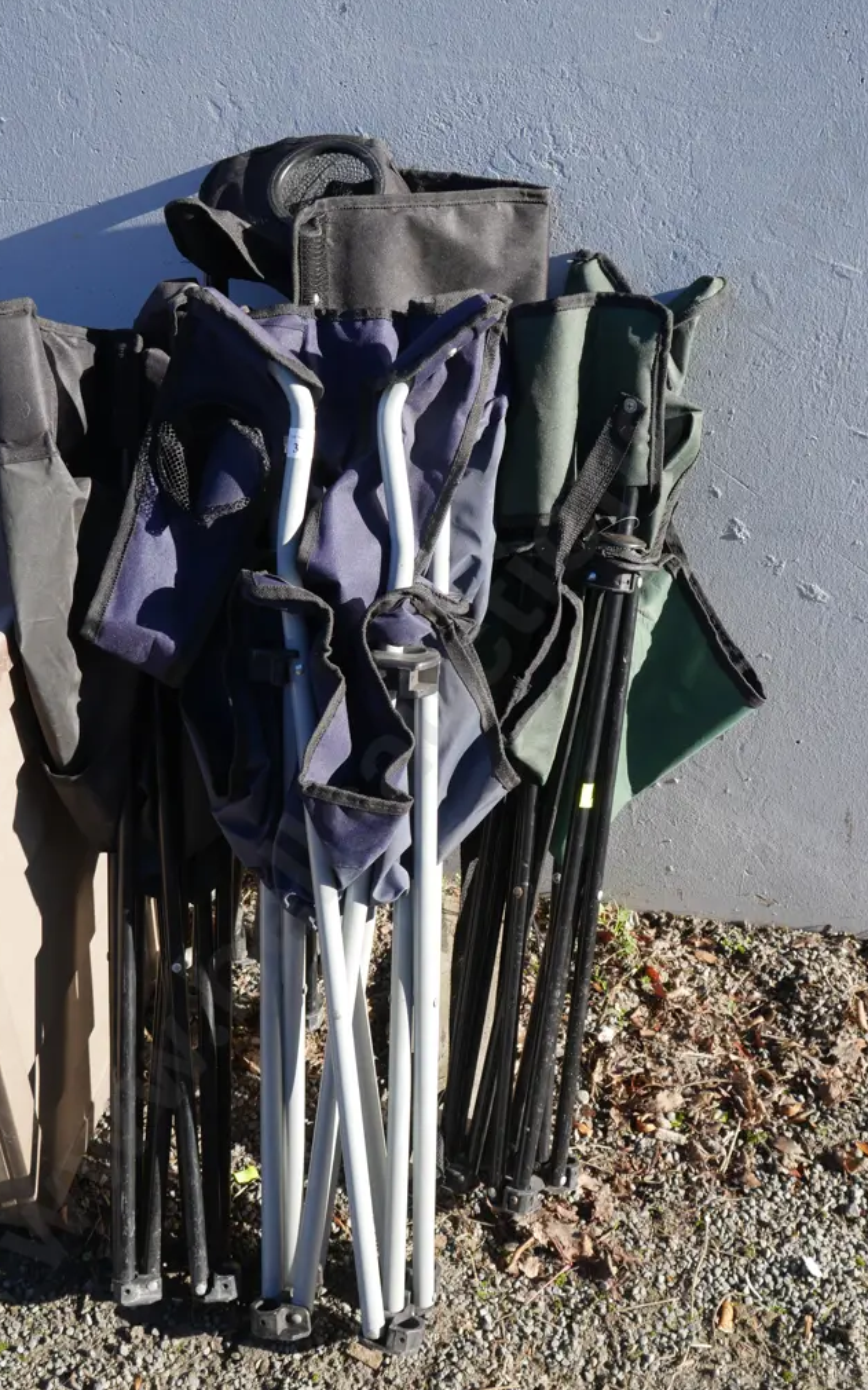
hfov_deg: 29.9
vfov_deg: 46.2
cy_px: 701
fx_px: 1628
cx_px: 442
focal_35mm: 43
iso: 200
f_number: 6.3
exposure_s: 1/200
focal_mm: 20
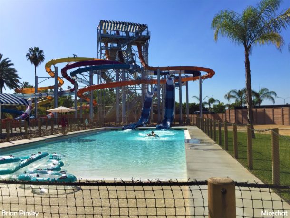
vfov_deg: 48.3
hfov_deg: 61.6
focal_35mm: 29
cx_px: 145
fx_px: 243
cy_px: 109
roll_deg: -0.9
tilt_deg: -0.2
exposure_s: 1/3597
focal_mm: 4.15
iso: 32
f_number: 2.2
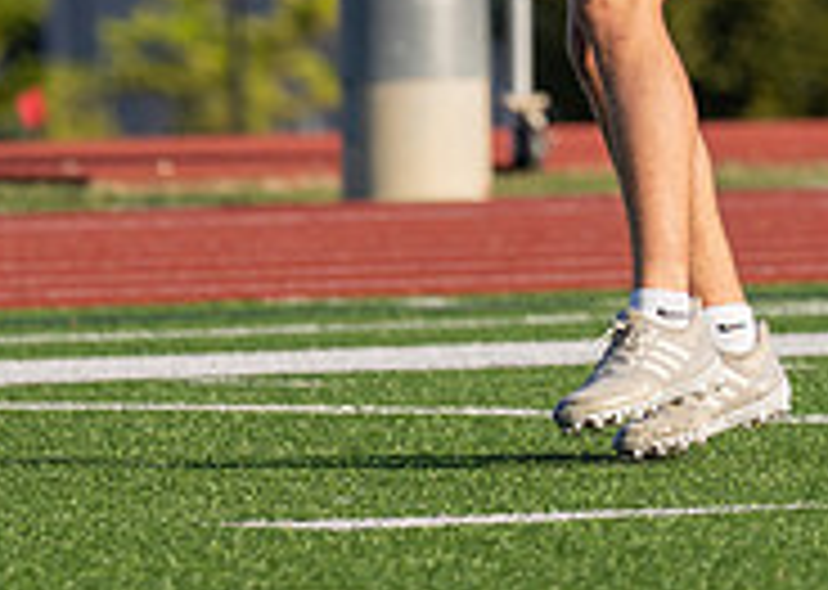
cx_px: 757
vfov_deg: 1.9
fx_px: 17782
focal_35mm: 757
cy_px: -401
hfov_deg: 2.7
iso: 160
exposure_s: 1/2500
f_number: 2.8
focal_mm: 136
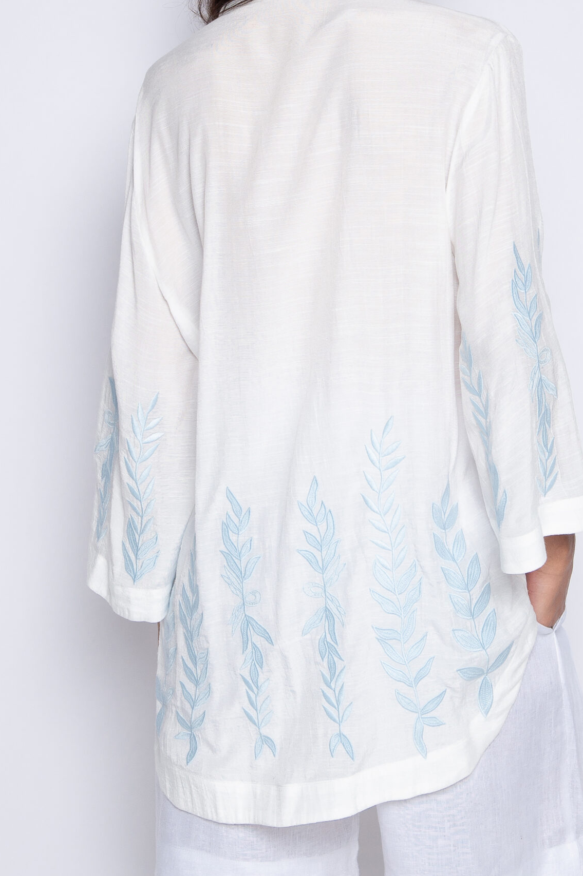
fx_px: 1460
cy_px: 295
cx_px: 377
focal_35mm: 60
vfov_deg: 33.1
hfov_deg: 22.5
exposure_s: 1/200
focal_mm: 40
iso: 320
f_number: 6.3
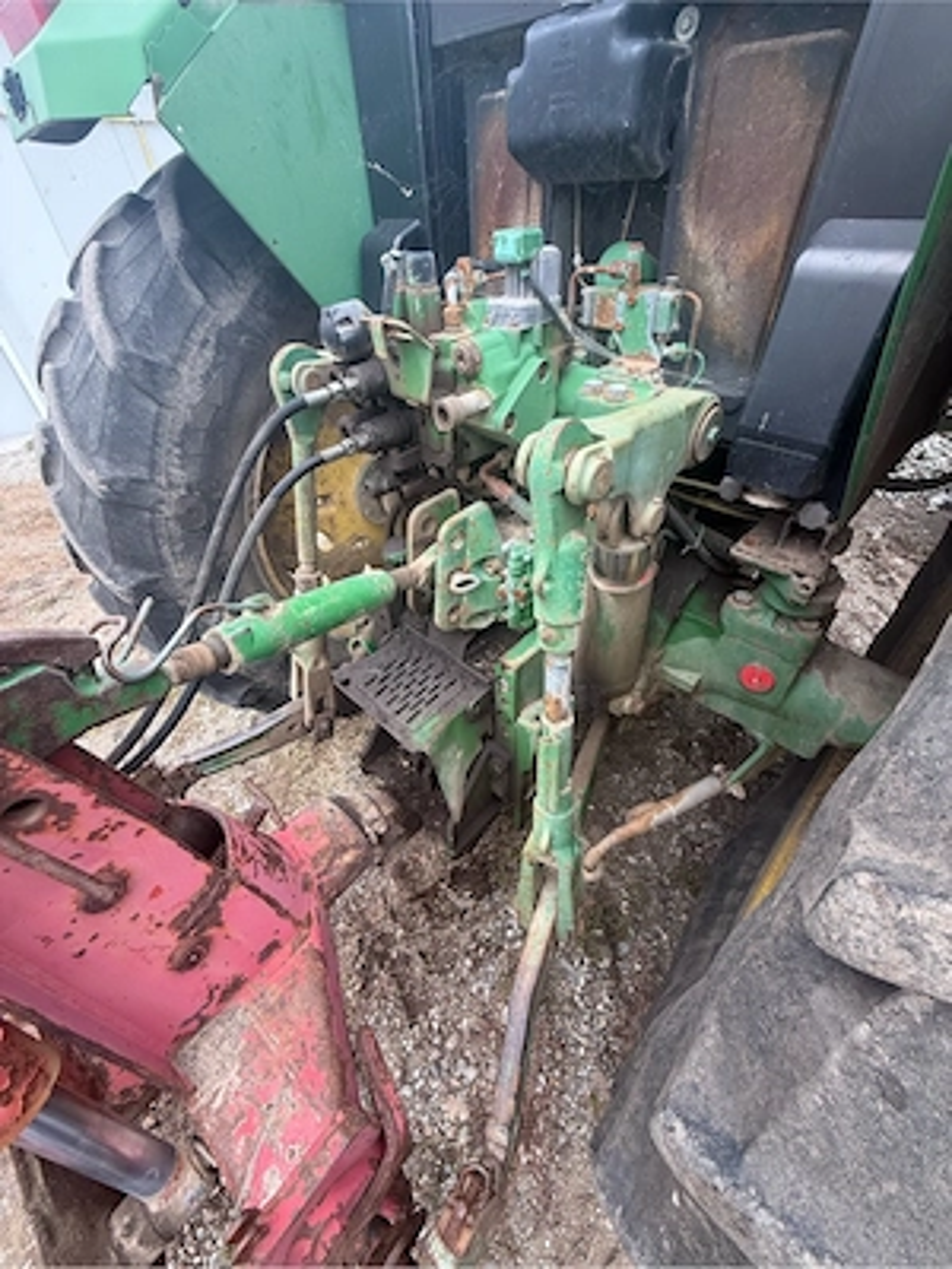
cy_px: 634
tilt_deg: -35.4
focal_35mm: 14
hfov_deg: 85.7
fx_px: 513
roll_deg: +6.8
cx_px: 476
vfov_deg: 102.1
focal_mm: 2.22
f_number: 2.2
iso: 50
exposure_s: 1/280
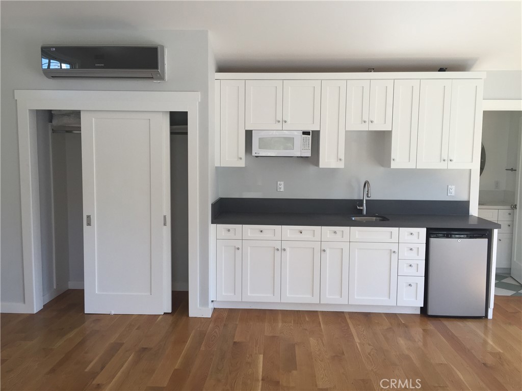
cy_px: 196
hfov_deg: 61.7
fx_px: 437
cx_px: 261
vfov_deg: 48.2
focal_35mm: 29
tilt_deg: -6.4
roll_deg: -1.1
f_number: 2.2
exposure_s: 1/120
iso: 50
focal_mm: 4.15
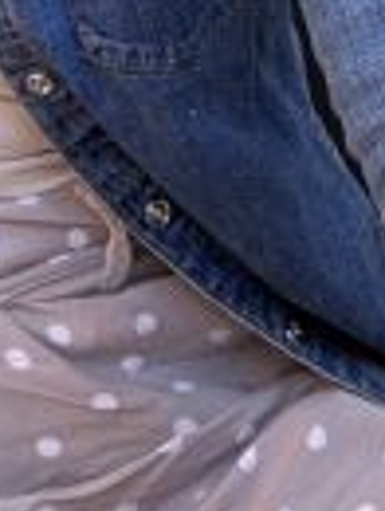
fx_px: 2040
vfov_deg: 12.6
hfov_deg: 10.8
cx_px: 173
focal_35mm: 138
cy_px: -503
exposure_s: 1/121
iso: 64
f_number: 1.9
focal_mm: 2.69
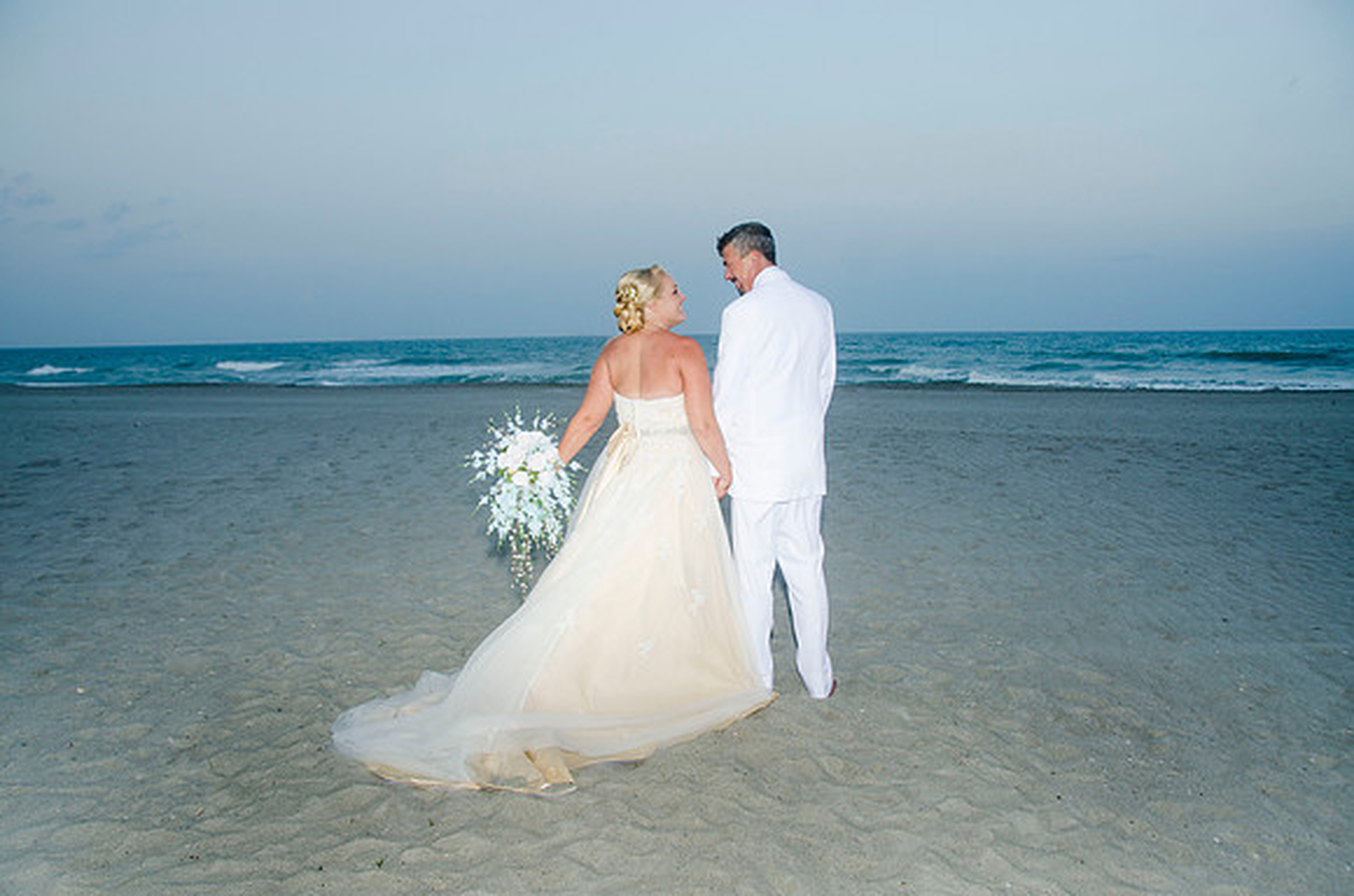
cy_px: 448
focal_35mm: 27
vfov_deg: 47.7
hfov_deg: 67.5
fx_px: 1013
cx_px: 677
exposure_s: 1/60
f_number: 5.6
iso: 100
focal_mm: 18
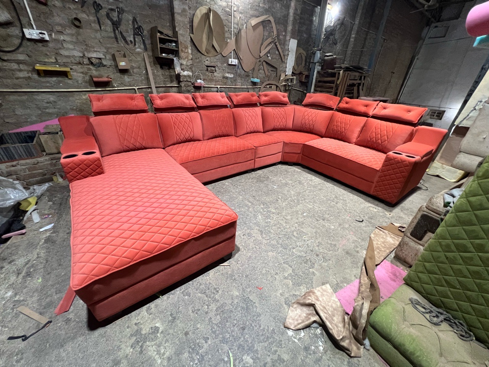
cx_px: 244
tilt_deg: -28.4
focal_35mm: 13
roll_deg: -3.8
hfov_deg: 106.2
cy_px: 184
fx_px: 184
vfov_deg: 89.9
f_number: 1.8
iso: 320
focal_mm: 1.57
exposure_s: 1/50
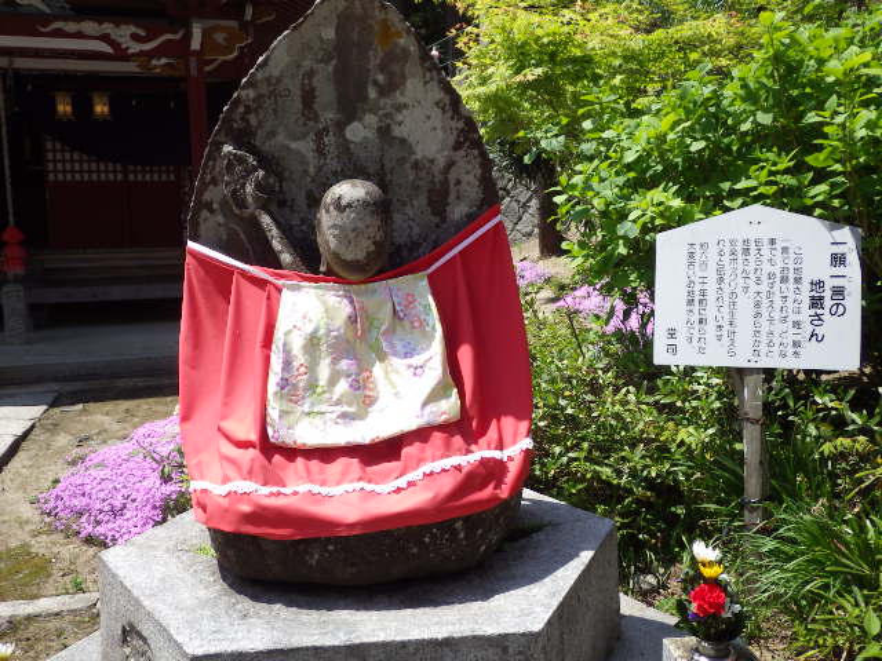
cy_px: 330
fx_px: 917
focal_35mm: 36
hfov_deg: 51.4
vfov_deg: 39.7
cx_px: 441
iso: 125
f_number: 3.5
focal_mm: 6.4
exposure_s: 1/800
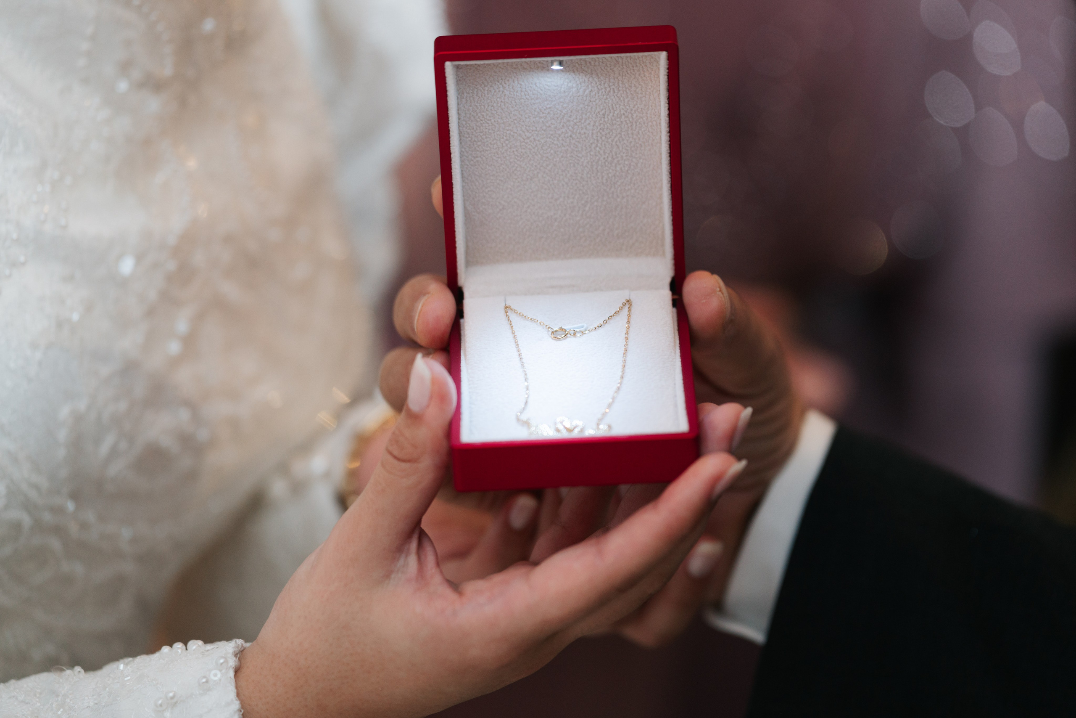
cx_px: 567
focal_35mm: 165
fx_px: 4938
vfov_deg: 8.3
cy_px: 340
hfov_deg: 12.4
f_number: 3.2
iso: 500
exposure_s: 1/200
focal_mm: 150
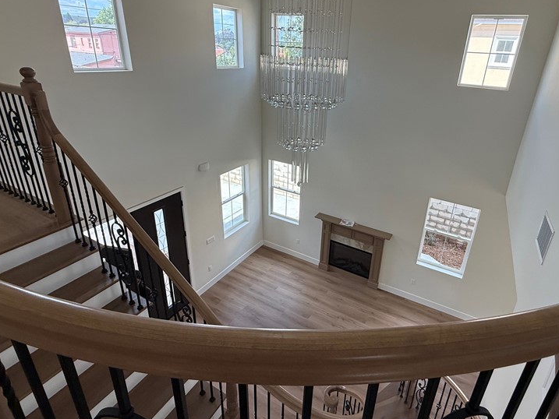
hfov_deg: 81.3
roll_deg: -3.3
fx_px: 323
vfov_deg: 65.6
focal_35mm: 20
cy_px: 178
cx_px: 318
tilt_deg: -20.6
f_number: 2.2
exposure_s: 1/146
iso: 64
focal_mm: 2.22
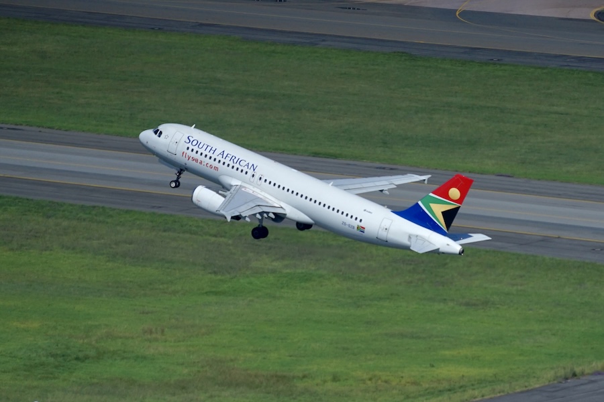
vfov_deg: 4.6
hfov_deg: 6.9
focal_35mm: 300
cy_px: 201
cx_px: 302
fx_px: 5033
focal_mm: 300
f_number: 5.6
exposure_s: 1/6400
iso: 500
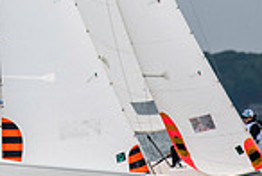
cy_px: -80
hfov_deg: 1.2
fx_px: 13017
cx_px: -59
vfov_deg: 0.8
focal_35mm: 1785
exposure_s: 1/4000
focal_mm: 300
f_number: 4
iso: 250
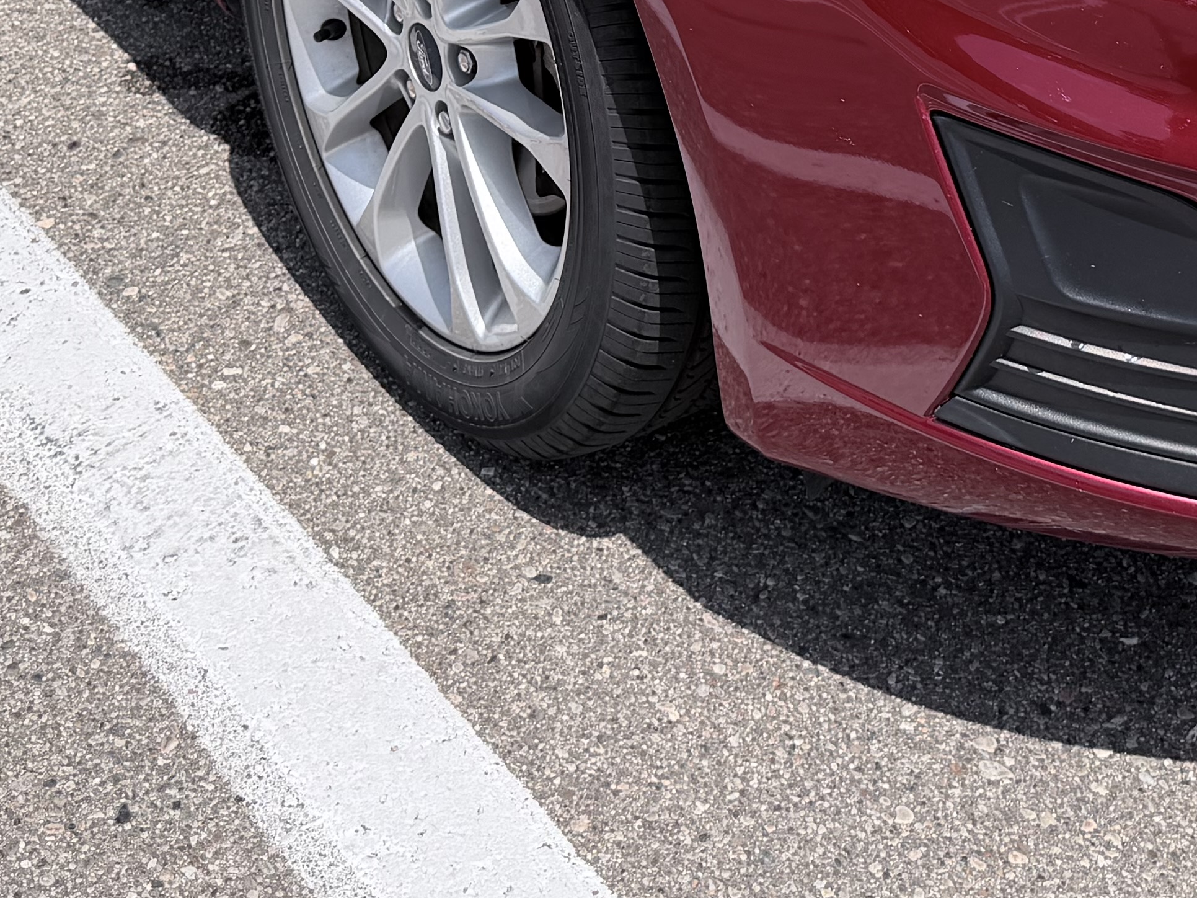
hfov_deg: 27.1
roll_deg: -1.8
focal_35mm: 71
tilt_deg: -24.8
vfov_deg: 19.0
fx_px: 2455
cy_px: -311
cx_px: 847
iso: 80
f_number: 1.78
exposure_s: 1/4673
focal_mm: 6.76
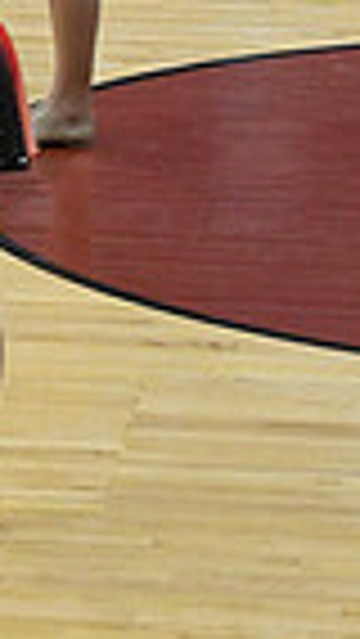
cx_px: -873
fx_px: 7594
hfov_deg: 2.7
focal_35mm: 448
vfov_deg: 4.8
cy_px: -227
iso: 4000
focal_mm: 70
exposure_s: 1/400
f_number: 4
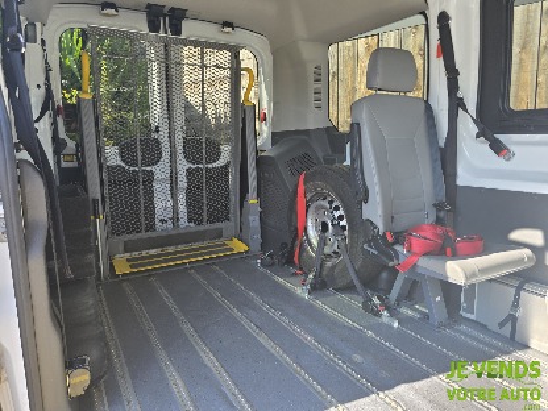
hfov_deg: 73.9
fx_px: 364
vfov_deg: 58.9
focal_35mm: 23
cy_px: 206
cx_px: 274
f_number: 1.7
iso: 40
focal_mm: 6.3
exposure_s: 1/180
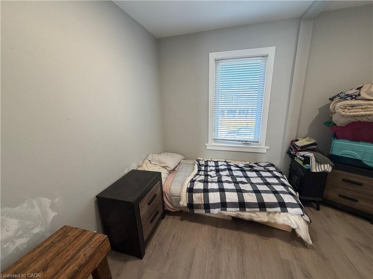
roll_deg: +1.9
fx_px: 151
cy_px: 140
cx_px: 186
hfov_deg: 102.1
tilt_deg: -13.7
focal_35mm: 14
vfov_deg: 85.7
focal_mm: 2.22
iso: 250
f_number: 2.2
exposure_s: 1/60
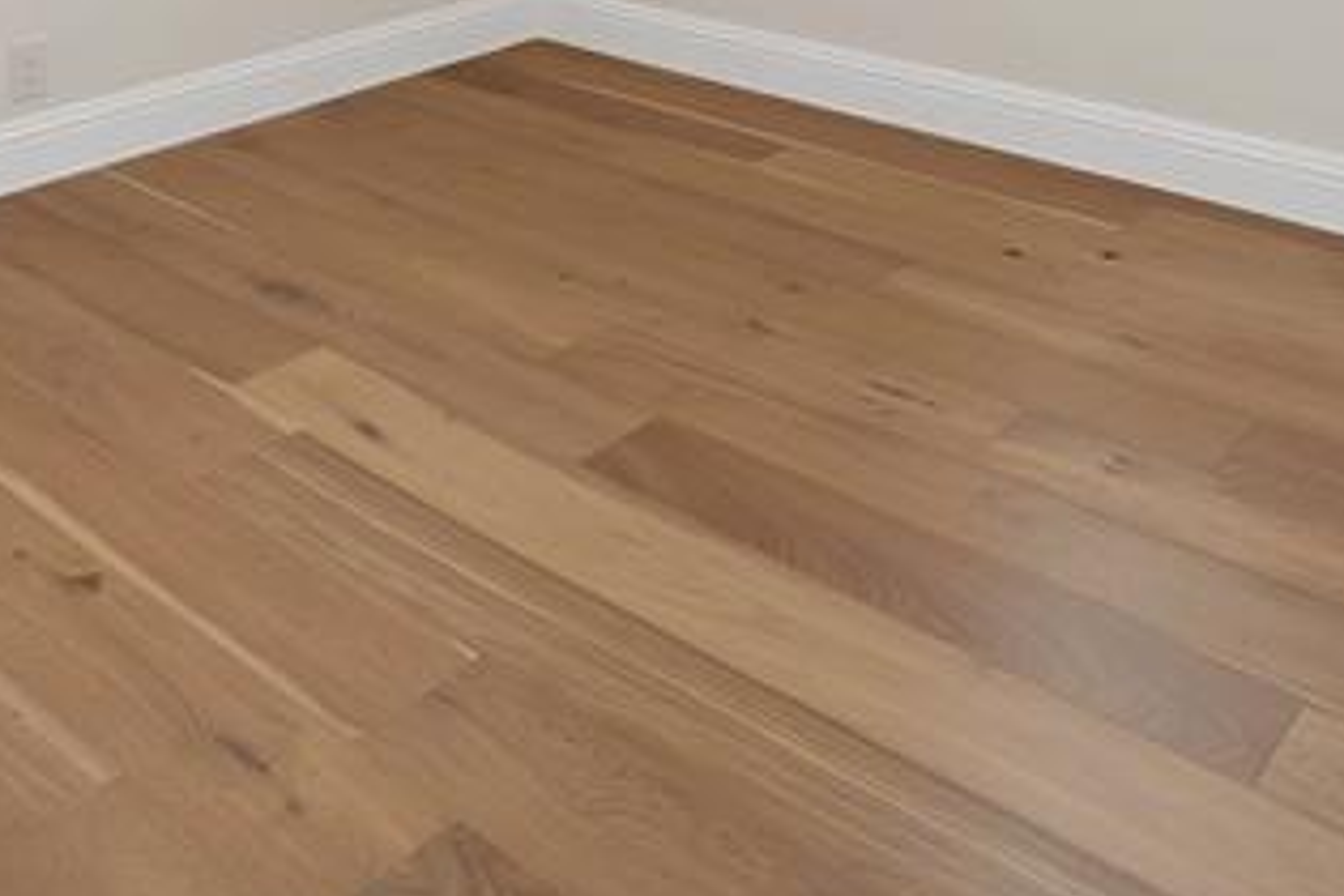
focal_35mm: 39
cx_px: 525
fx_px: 1456
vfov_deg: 26.4
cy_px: -395
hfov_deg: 49.2
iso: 640
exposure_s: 1/30
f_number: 9
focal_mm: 12
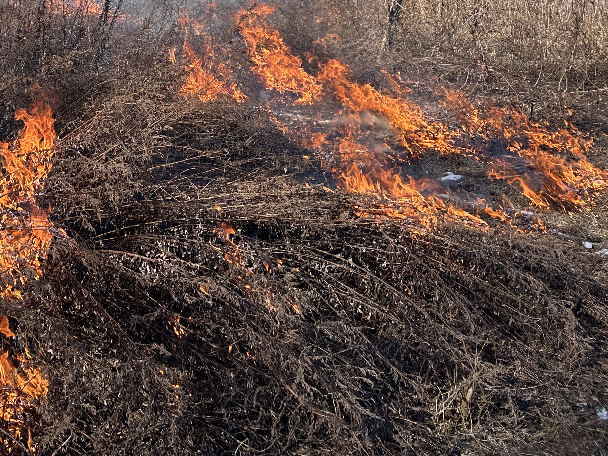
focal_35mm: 49
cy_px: 33
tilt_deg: -6.5
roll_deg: -1.8
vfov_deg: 28.4
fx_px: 861
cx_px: 42
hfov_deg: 36.1
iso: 50
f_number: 1.5
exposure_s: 1/2208
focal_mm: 5.7
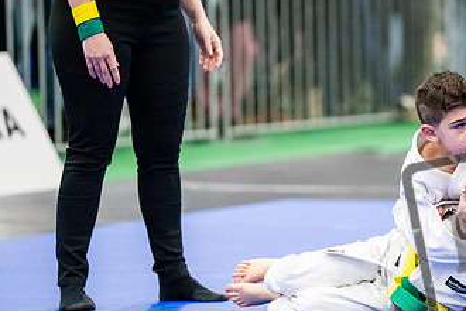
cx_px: 405
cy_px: 187
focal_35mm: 352
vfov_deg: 3.9
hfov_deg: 5.8
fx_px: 4556
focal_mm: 200
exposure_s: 1/500
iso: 4000
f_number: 2.8
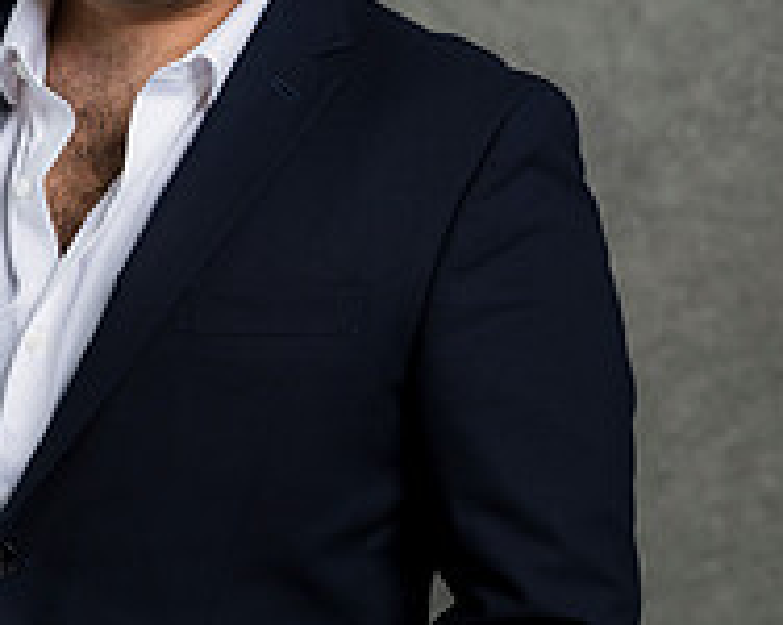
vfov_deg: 8.1
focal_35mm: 191
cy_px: 338
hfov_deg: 10.1
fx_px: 4422
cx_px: 192
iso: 125
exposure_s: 1/200
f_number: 5
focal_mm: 85
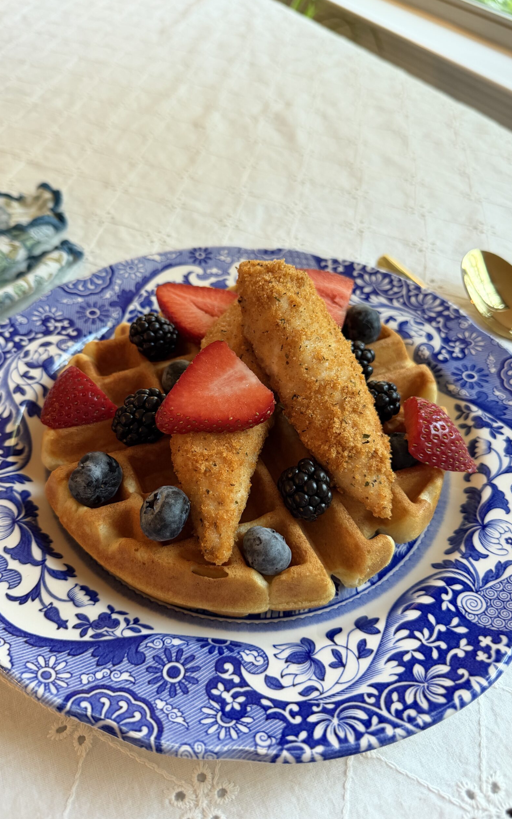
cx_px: 239
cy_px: 407
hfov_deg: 47.6
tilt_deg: -47.4
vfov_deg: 70.4
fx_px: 580
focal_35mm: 26
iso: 400
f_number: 1.78
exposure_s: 1/60
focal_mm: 6.76
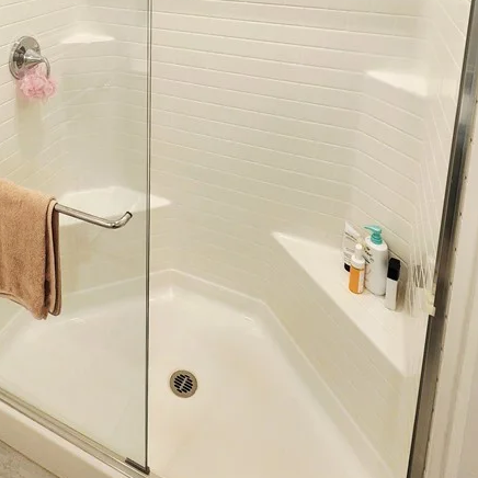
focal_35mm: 27
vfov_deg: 48.7
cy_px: 1
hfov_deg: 57.0
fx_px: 422
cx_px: 138
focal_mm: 2.2
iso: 100
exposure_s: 1/60.2
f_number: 2.2
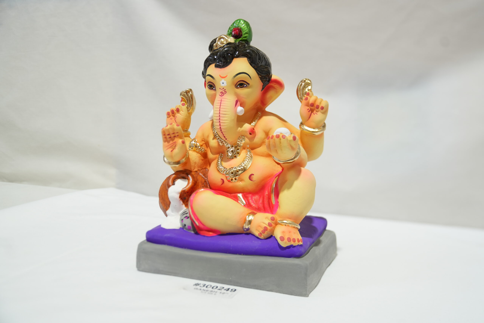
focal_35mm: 37
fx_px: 497
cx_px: 242
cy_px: 162
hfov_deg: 51.9
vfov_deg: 35.9
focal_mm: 37
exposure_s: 1/200
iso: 800
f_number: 3.5
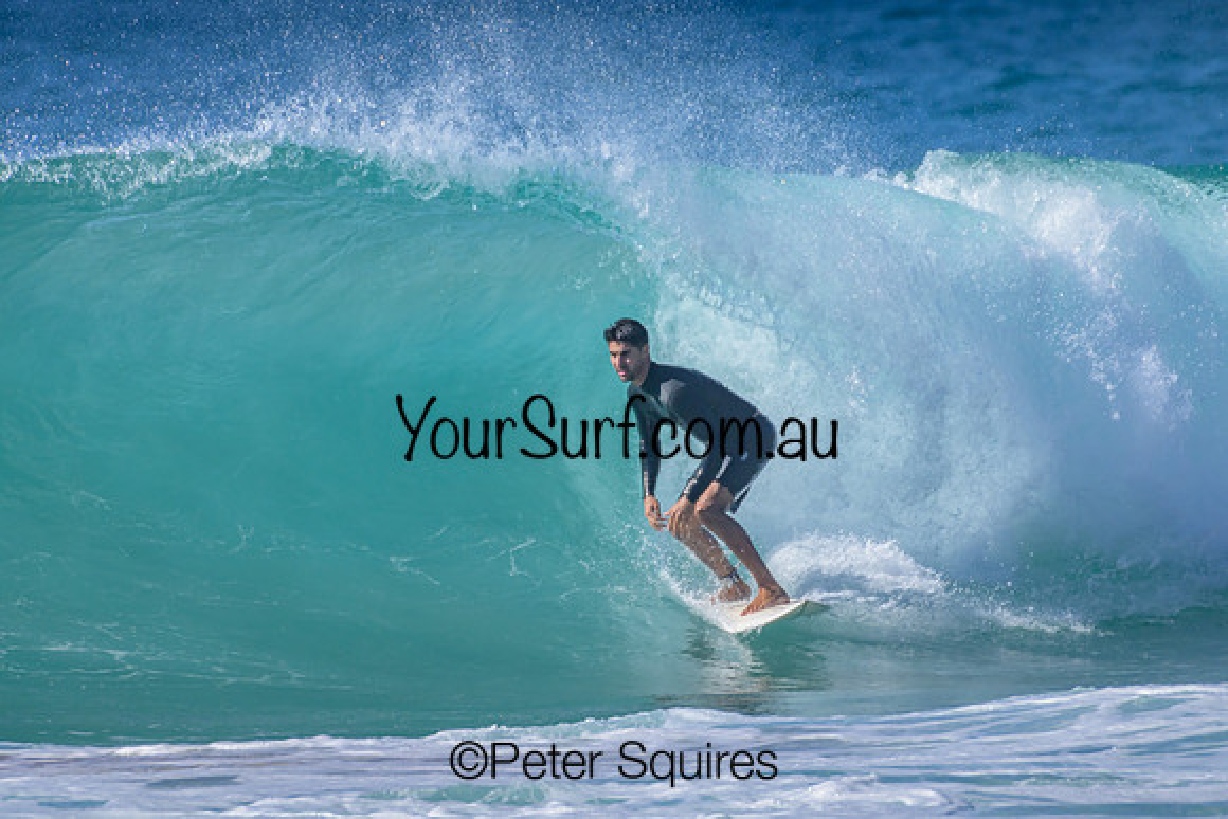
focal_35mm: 1000
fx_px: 34117
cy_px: 410
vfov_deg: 1.4
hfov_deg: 2.1
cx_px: 614
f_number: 11
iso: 900
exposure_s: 1/2000
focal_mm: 1000
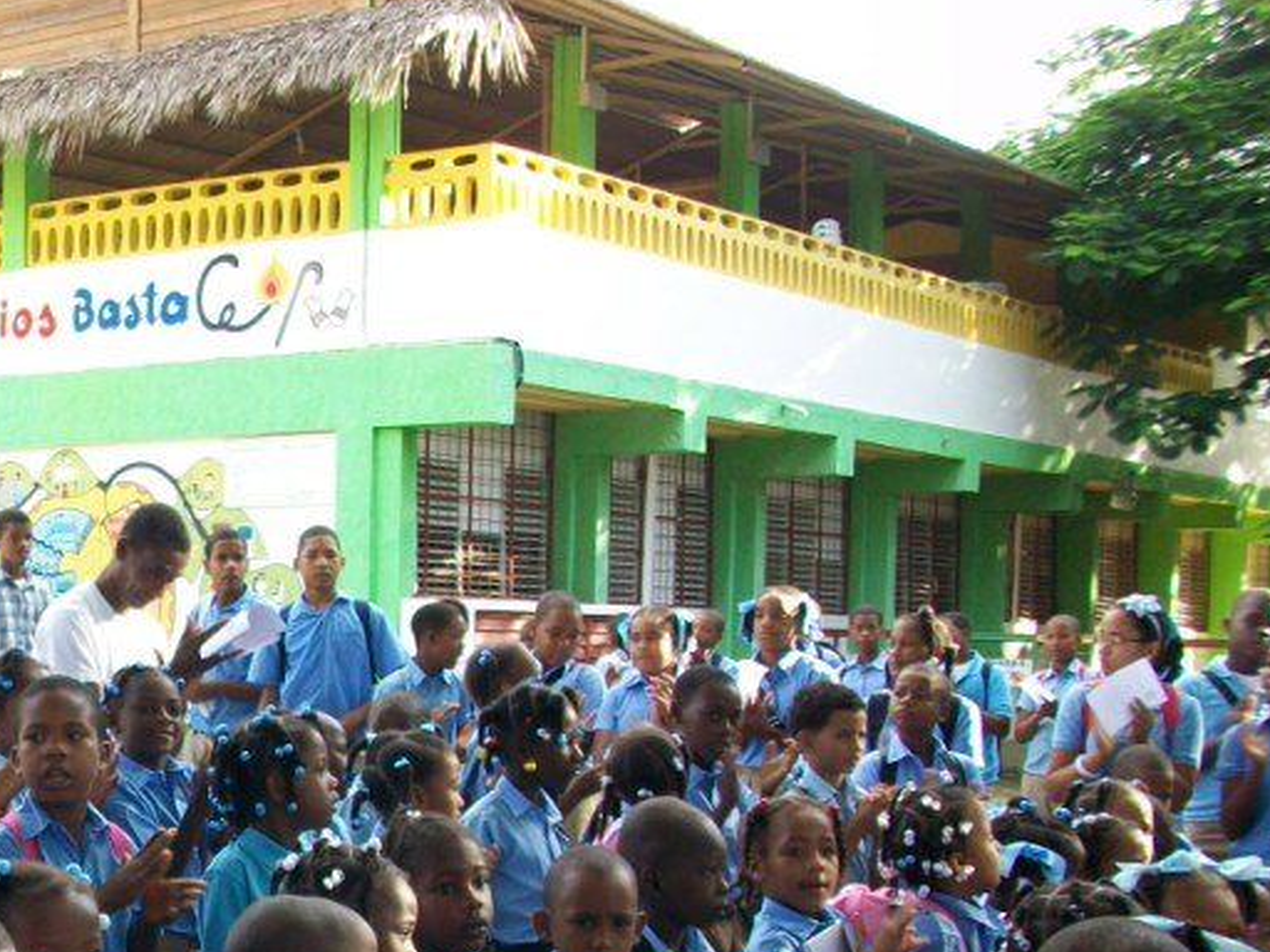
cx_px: 127
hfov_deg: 29.0
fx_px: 2348
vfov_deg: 22.4
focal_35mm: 64
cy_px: 865
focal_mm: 5.7
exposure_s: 1/80
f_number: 2.8
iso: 64
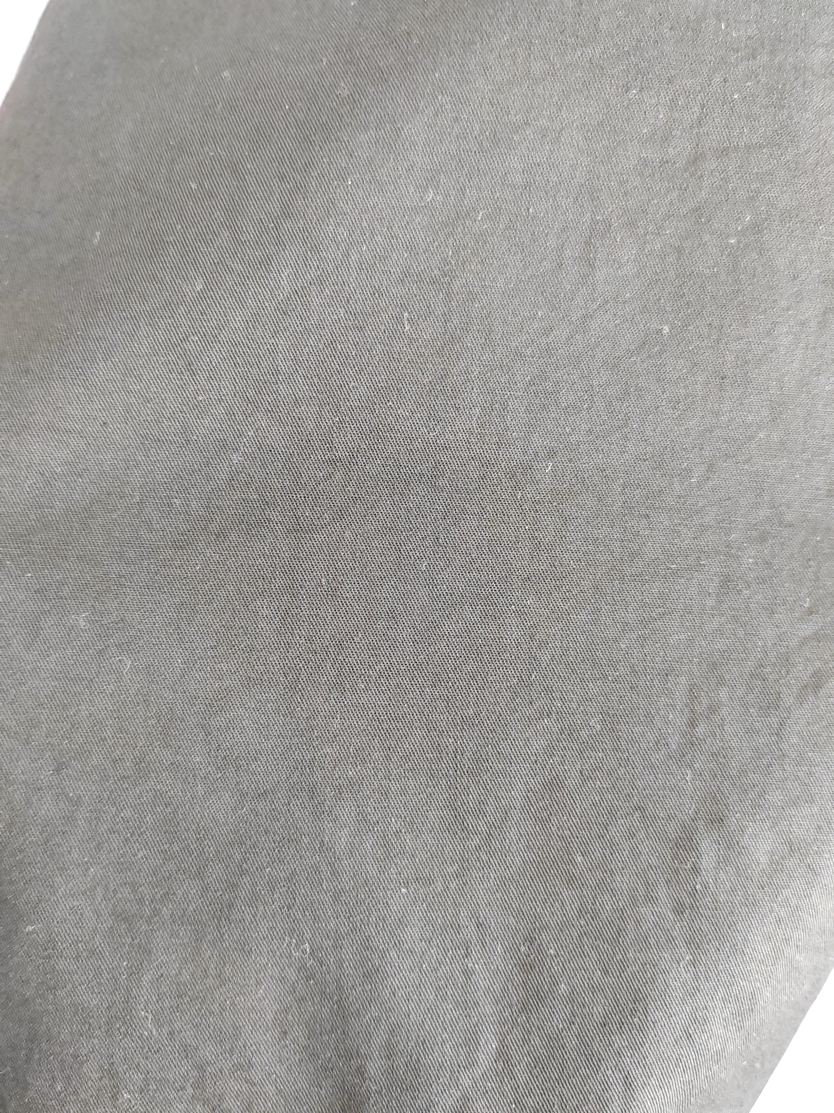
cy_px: 556
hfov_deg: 51.4
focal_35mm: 27
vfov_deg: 65.3
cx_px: 417
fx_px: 867
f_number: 1.9
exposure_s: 1/100
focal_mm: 5.52
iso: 1600
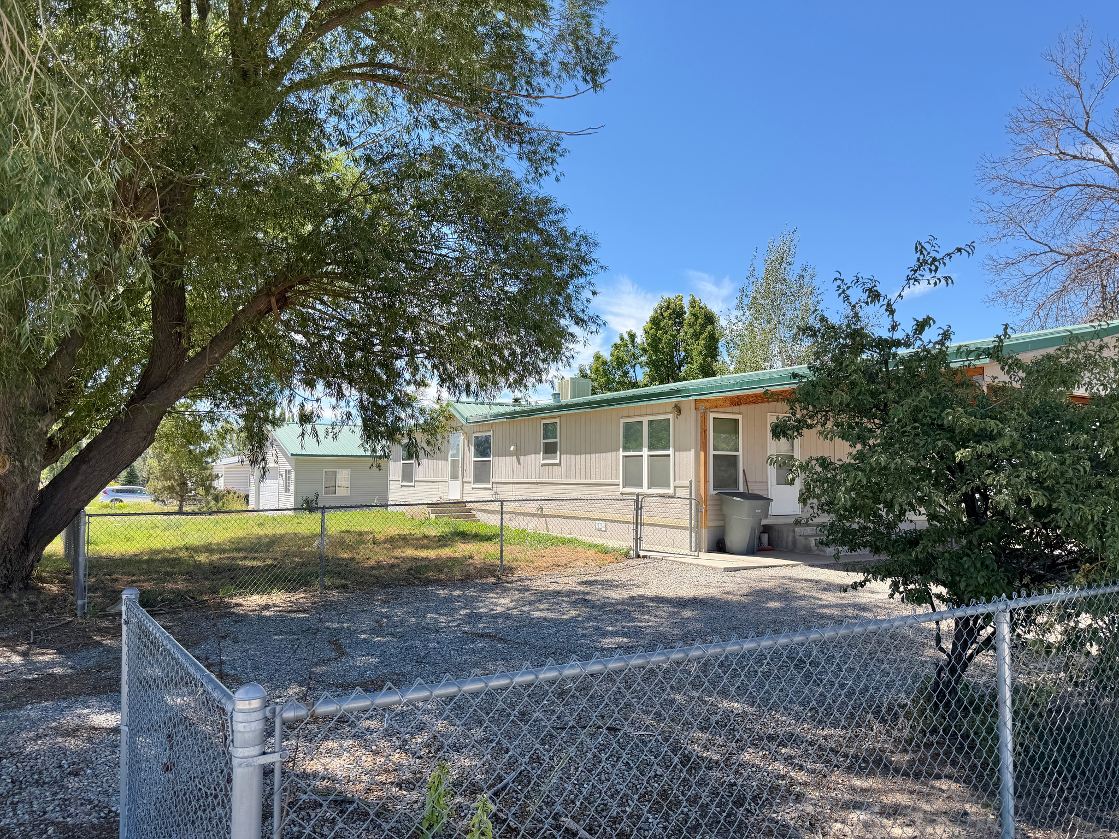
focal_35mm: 24
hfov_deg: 71.6
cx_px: 560
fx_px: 776
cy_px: 420
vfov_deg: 56.8
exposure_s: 1/2525
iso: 80
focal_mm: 6.76
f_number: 1.78
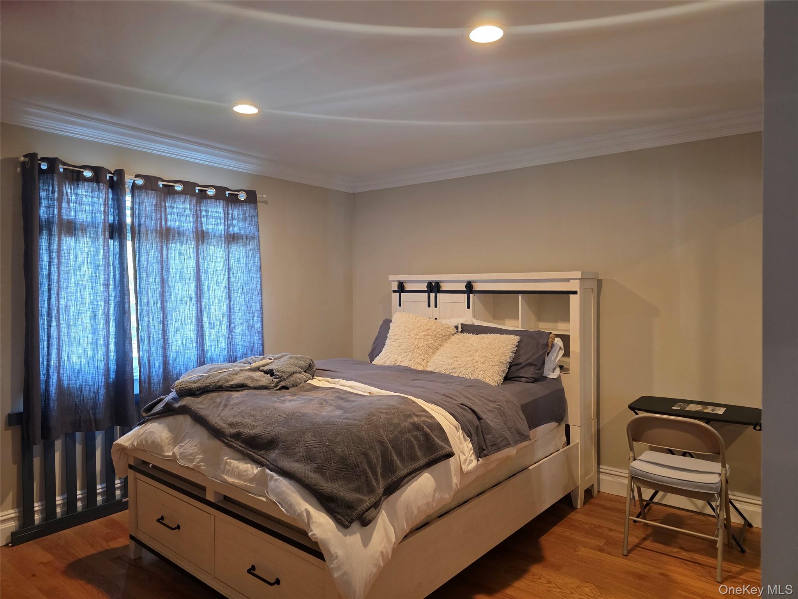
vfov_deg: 58.9
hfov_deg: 73.9
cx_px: 399
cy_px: 300
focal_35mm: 23
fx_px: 530
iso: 400
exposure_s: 1/120
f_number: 1.7
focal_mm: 6.3
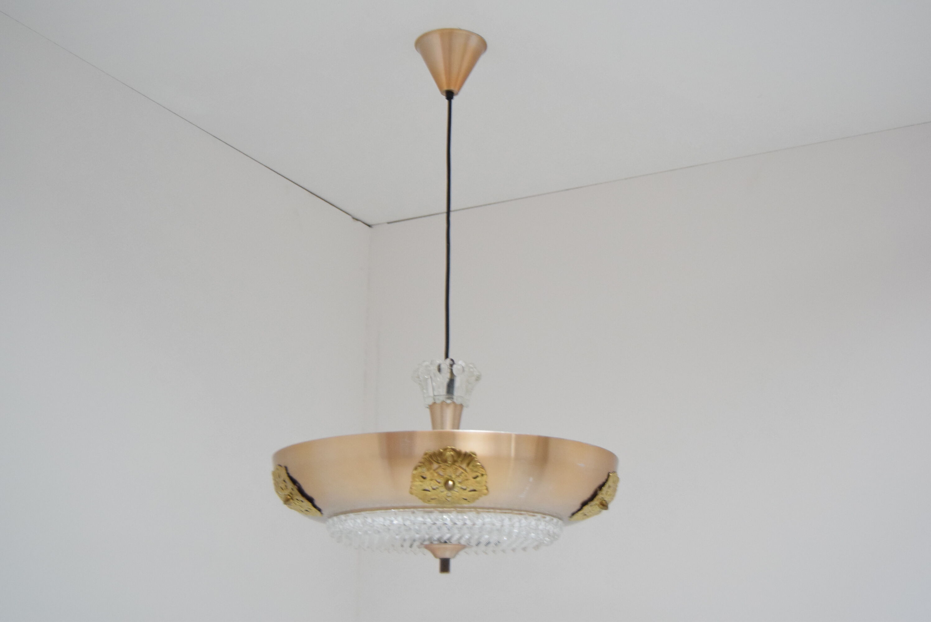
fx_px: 1242
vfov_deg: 28.1
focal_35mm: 48
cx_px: 466
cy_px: 311
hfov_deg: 41.1
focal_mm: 32
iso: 1600
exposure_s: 1/25
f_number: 4.5
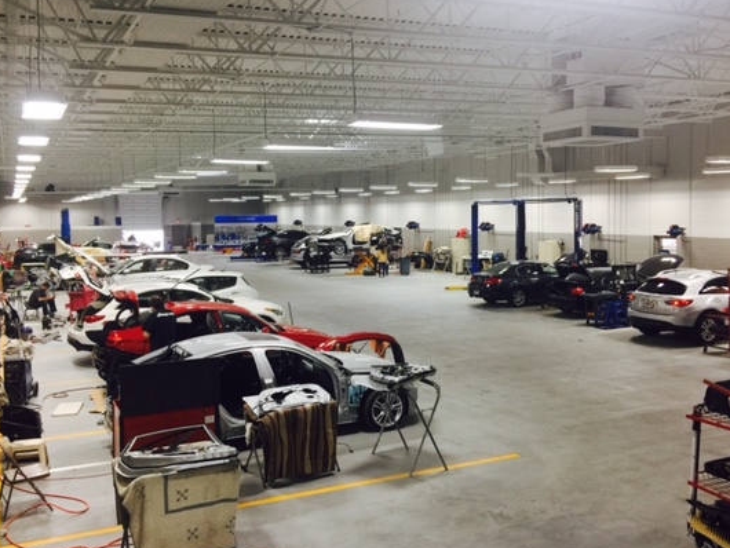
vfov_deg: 40.7
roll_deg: +1.1
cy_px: 246
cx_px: 366
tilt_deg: -2.3
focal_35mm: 35
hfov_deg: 52.6
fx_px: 738
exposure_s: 1/30
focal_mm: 4.15
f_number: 2.2
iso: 32
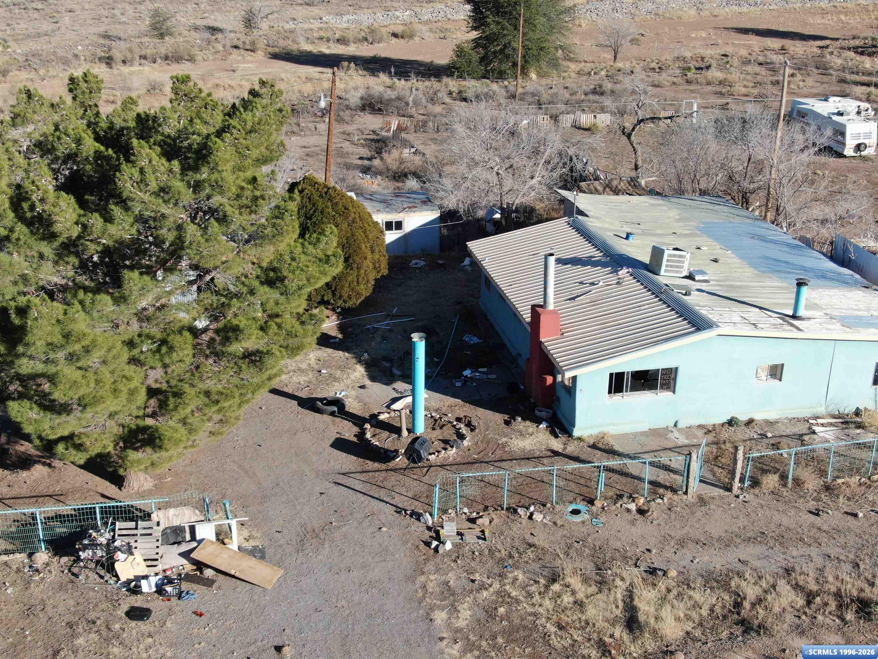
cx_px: 439
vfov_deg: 32.9
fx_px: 1116
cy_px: 330
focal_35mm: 44
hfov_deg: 42.9
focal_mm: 7.71
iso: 100
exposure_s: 1/500
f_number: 3.6
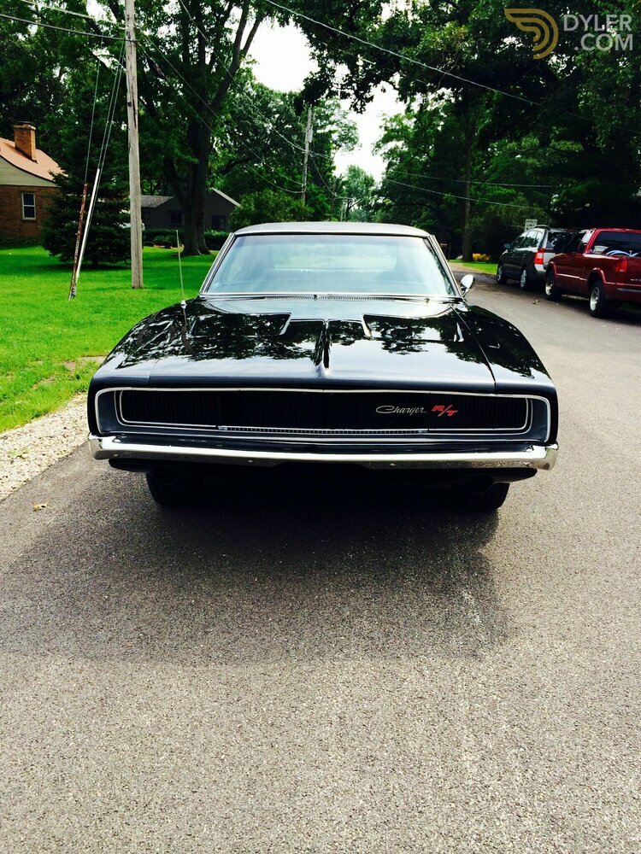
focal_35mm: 30
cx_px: 320
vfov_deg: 60.0
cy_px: 427
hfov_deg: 46.8
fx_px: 741
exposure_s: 1/1140
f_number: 2.2
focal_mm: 4.12
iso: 40
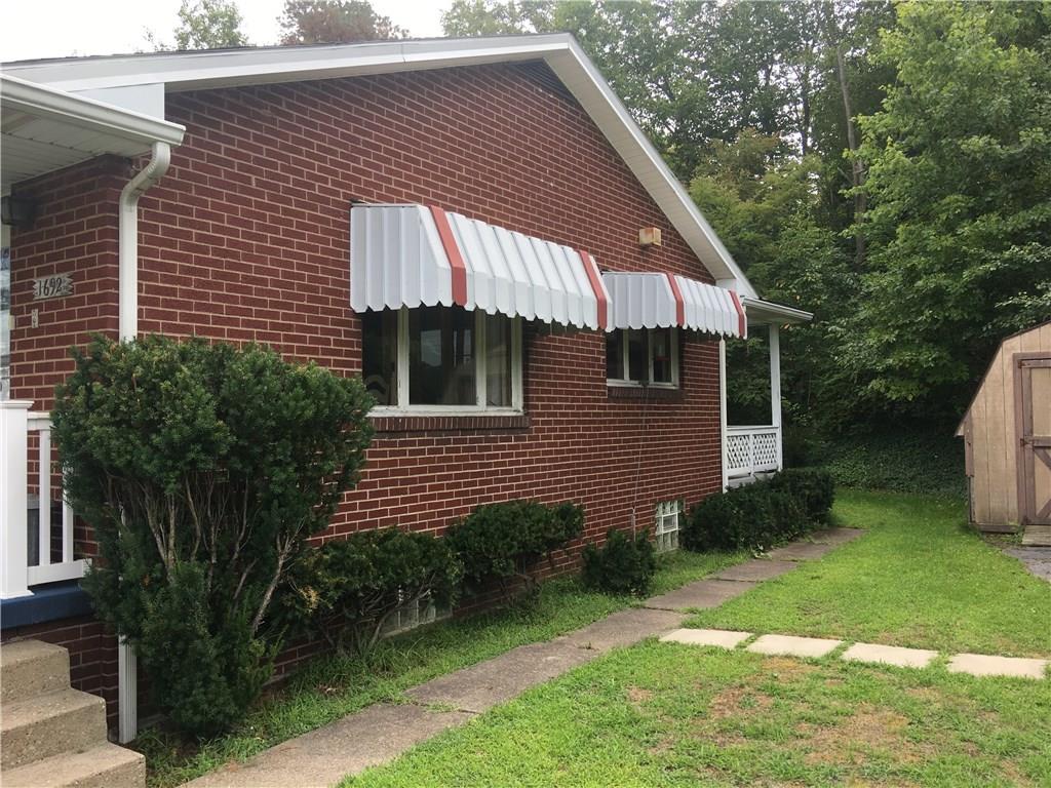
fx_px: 880
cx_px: 526
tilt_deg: +3.6
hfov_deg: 61.7
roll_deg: +0.4
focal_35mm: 29
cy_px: 394
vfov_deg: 48.2
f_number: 2.2
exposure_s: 1/460
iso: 25
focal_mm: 4.15
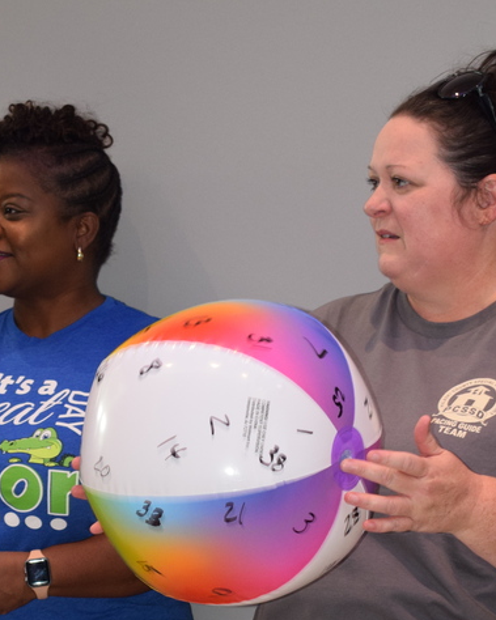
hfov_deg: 11.0
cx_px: 289
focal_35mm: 140
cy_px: 616
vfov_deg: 13.6
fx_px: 2570
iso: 900
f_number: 5.3
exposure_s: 1/60
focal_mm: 46
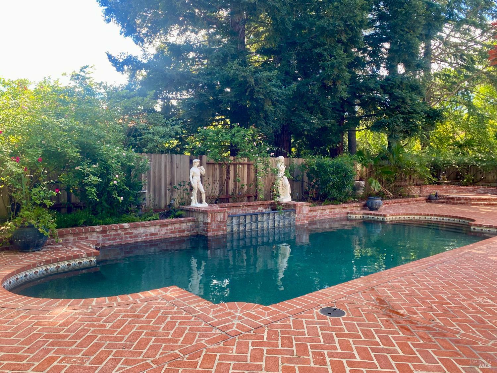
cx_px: 248
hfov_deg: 67.3
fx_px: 373
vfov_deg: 53.1
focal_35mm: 26
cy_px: 186
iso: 32
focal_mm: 4.25
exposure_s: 1/149
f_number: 1.8
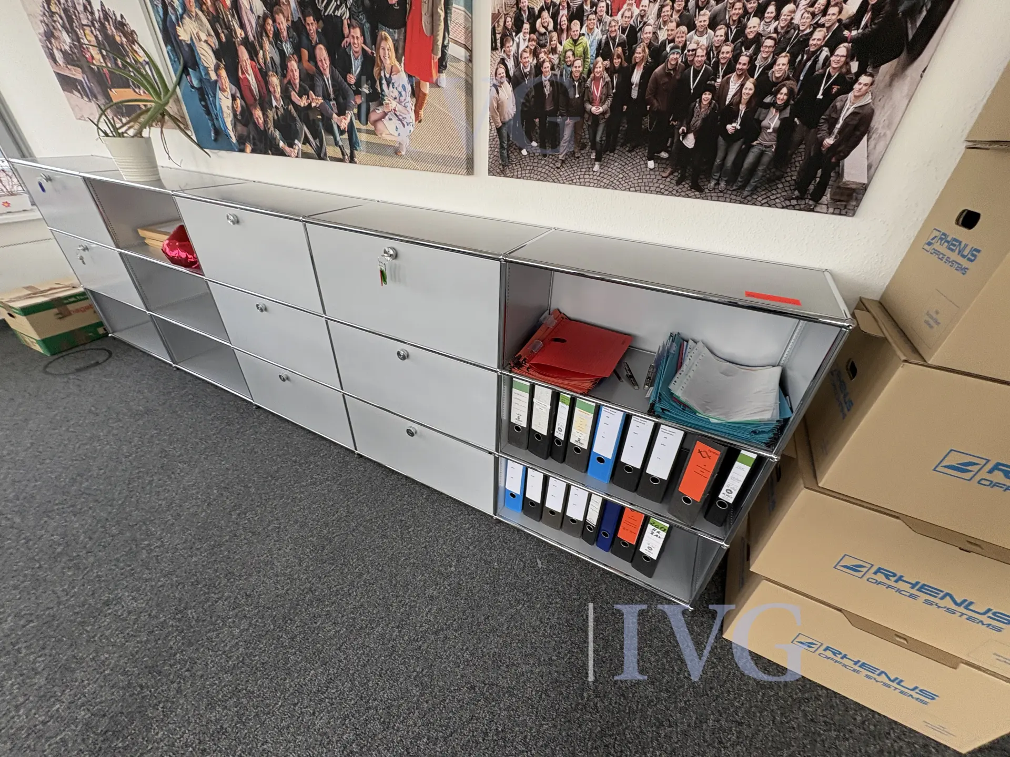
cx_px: 505
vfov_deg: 85.7
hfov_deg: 102.1
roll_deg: +0.1
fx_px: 408
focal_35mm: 14
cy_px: 378
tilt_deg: -25.7
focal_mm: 2.22
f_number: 2.2
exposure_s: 1/99
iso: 100
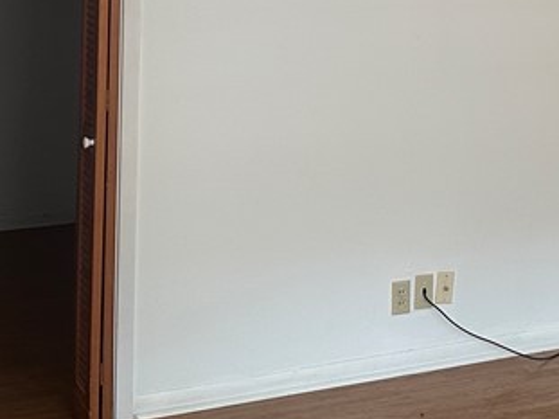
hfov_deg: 24.3
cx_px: 446
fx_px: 1275
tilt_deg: -0.1
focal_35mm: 79
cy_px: -68
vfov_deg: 17.8
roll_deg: -1.0
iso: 125
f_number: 1.78
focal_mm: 6.86
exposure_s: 1/121
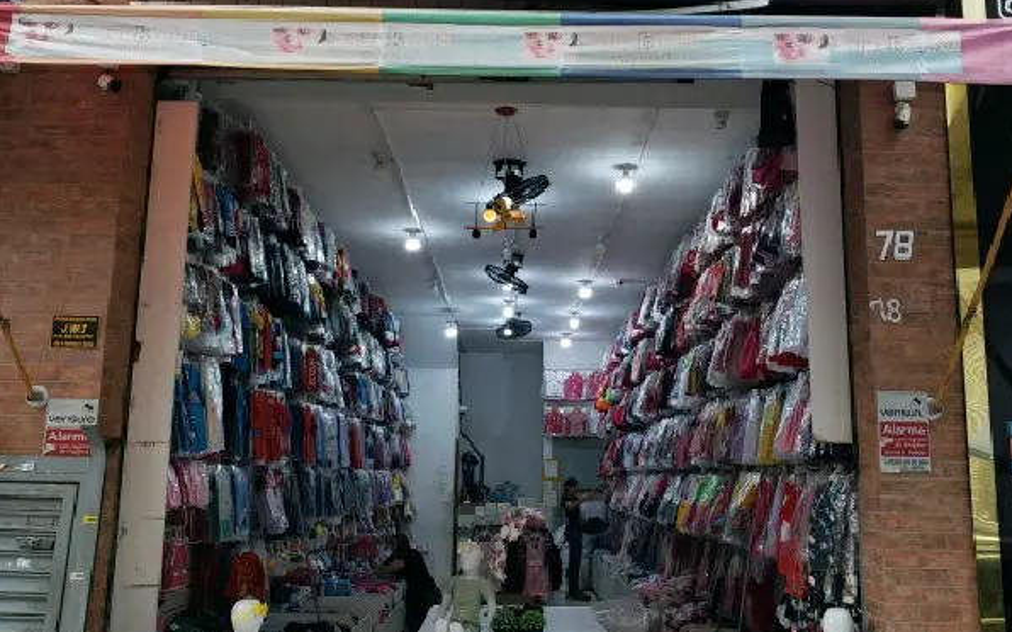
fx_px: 1020
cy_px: 250
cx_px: 508
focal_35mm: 37
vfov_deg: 34.3
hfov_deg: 52.8
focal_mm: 4.3
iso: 100
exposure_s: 1/120
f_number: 2.4
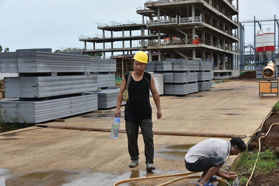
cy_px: 93
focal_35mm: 50
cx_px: 140
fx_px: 388
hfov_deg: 39.6
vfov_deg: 27.0
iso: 64
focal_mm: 50
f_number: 7.1
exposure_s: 1/200
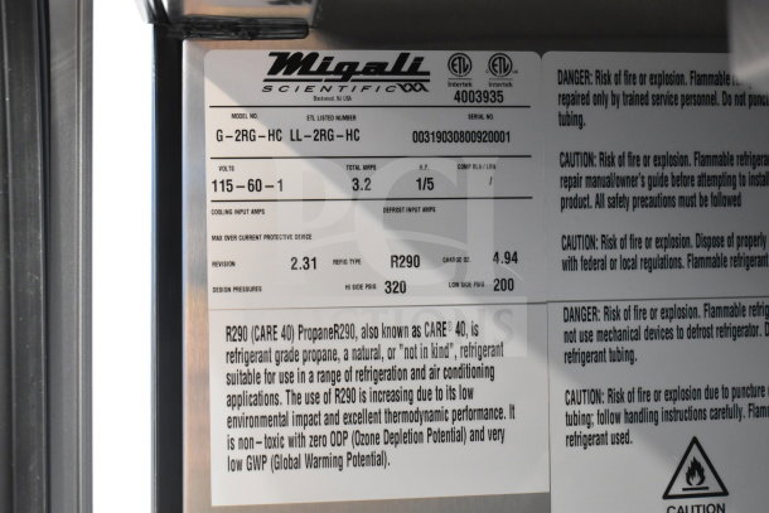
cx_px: 384
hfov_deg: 38.9
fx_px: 1090
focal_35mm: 51
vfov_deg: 26.5
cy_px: 256
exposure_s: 1/50
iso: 2800
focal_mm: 34
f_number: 4.5
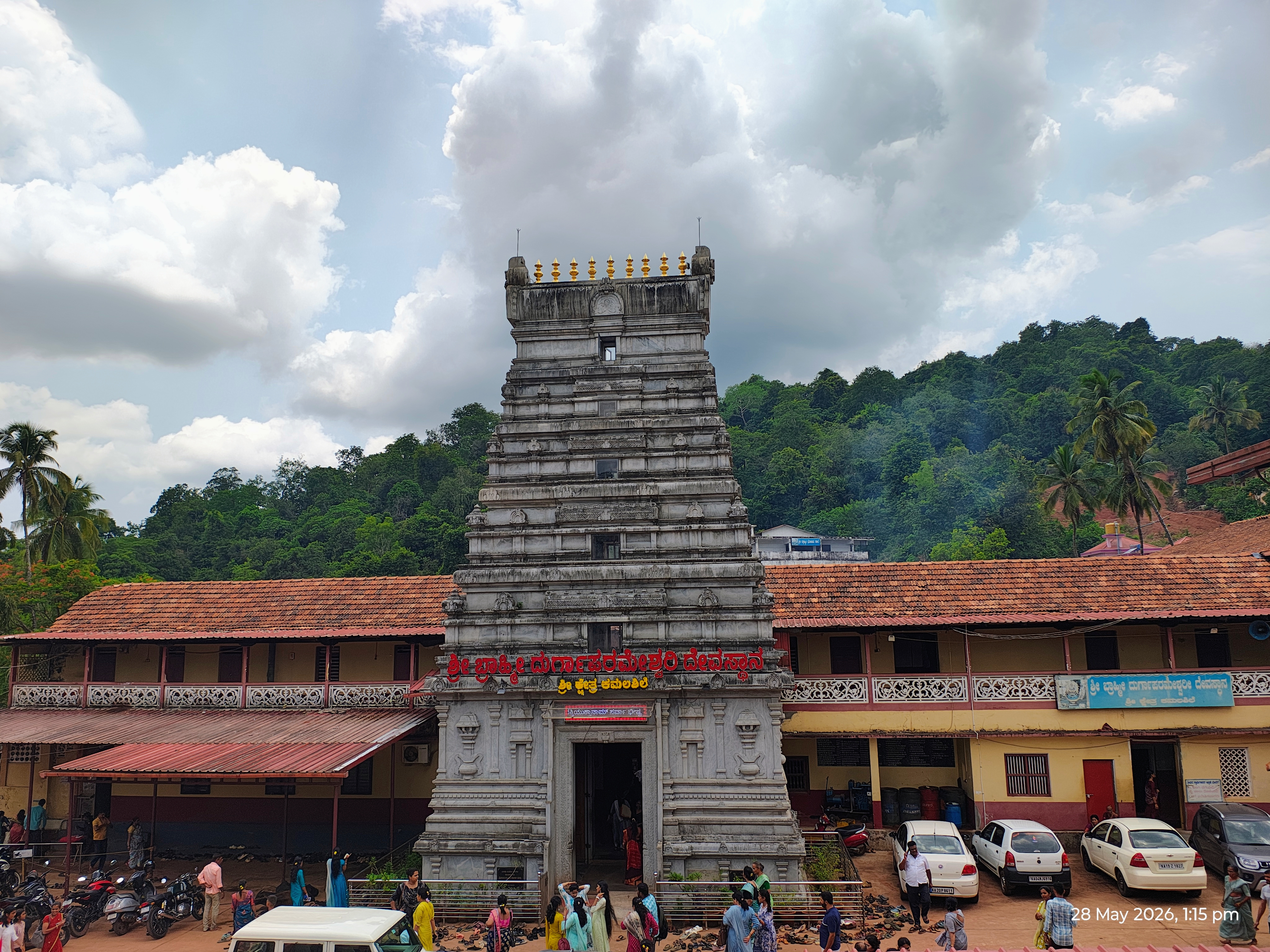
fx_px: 917
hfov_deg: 69.4
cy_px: 476
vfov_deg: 54.9
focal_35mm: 25
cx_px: 635
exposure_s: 1/1400
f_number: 1.4
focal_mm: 5.89
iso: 100
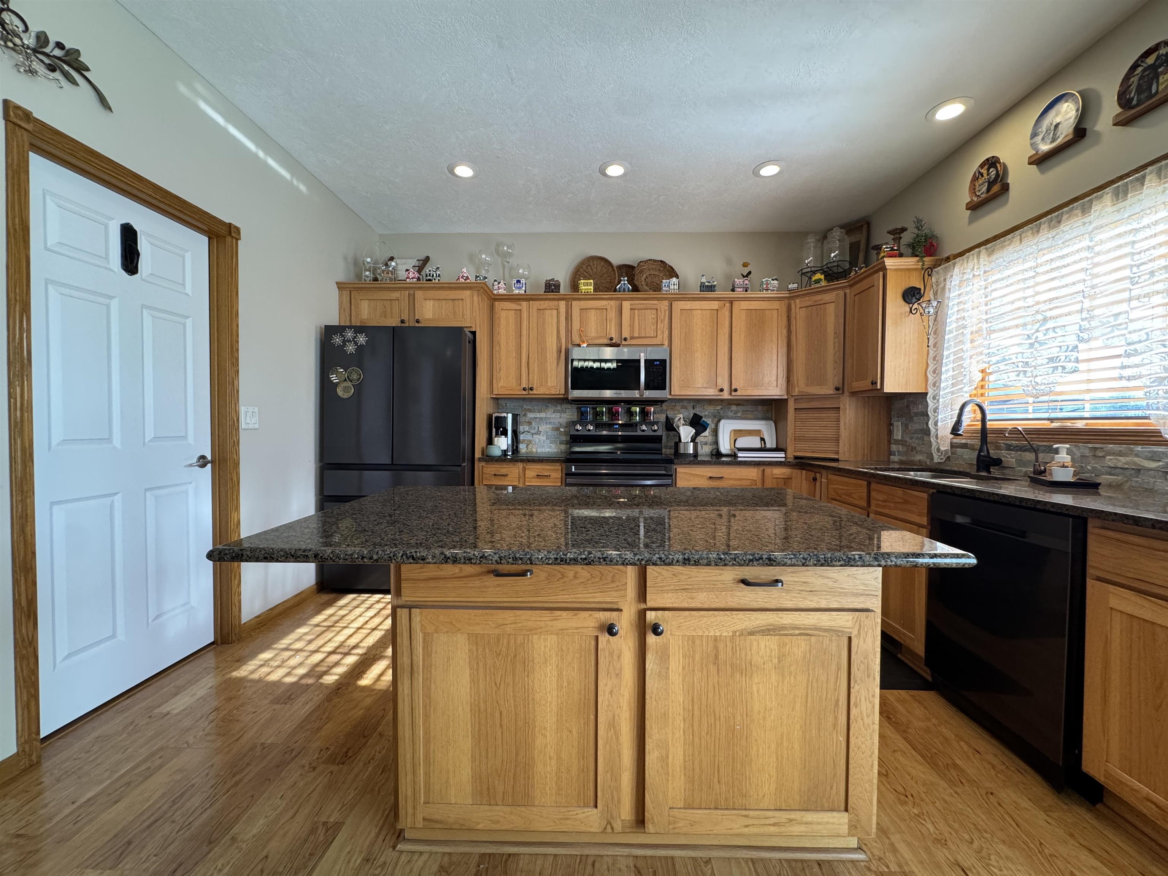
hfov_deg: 102.1
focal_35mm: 14
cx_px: 584
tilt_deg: -1.0
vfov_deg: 85.7
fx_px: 472
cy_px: 438
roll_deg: -0.7
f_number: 2.2
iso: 250
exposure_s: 1/120
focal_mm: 2.22
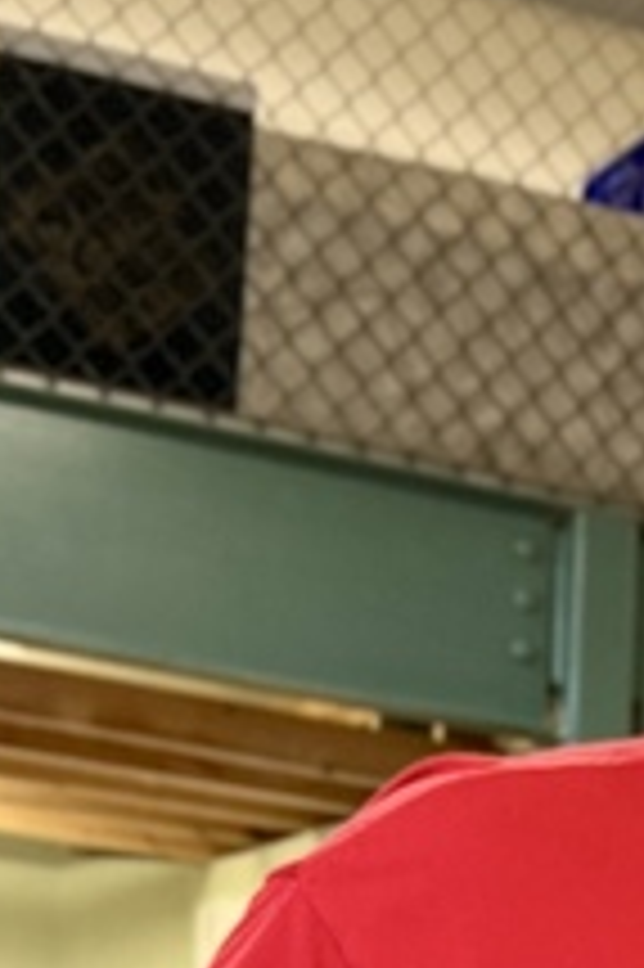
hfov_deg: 9.2
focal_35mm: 129
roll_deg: -4.1
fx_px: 3467
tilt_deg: -8.9
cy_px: 1945
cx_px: 1671
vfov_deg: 13.6
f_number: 1.6
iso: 100
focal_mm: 5.1
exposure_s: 1/60
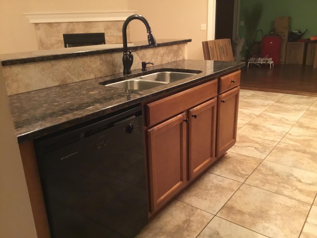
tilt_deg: -18.0
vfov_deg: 45.4
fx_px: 284
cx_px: 158
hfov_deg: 58.4
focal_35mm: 31
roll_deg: +2.7
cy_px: 119
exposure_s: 1/15
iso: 400
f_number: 2.4
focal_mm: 3.3
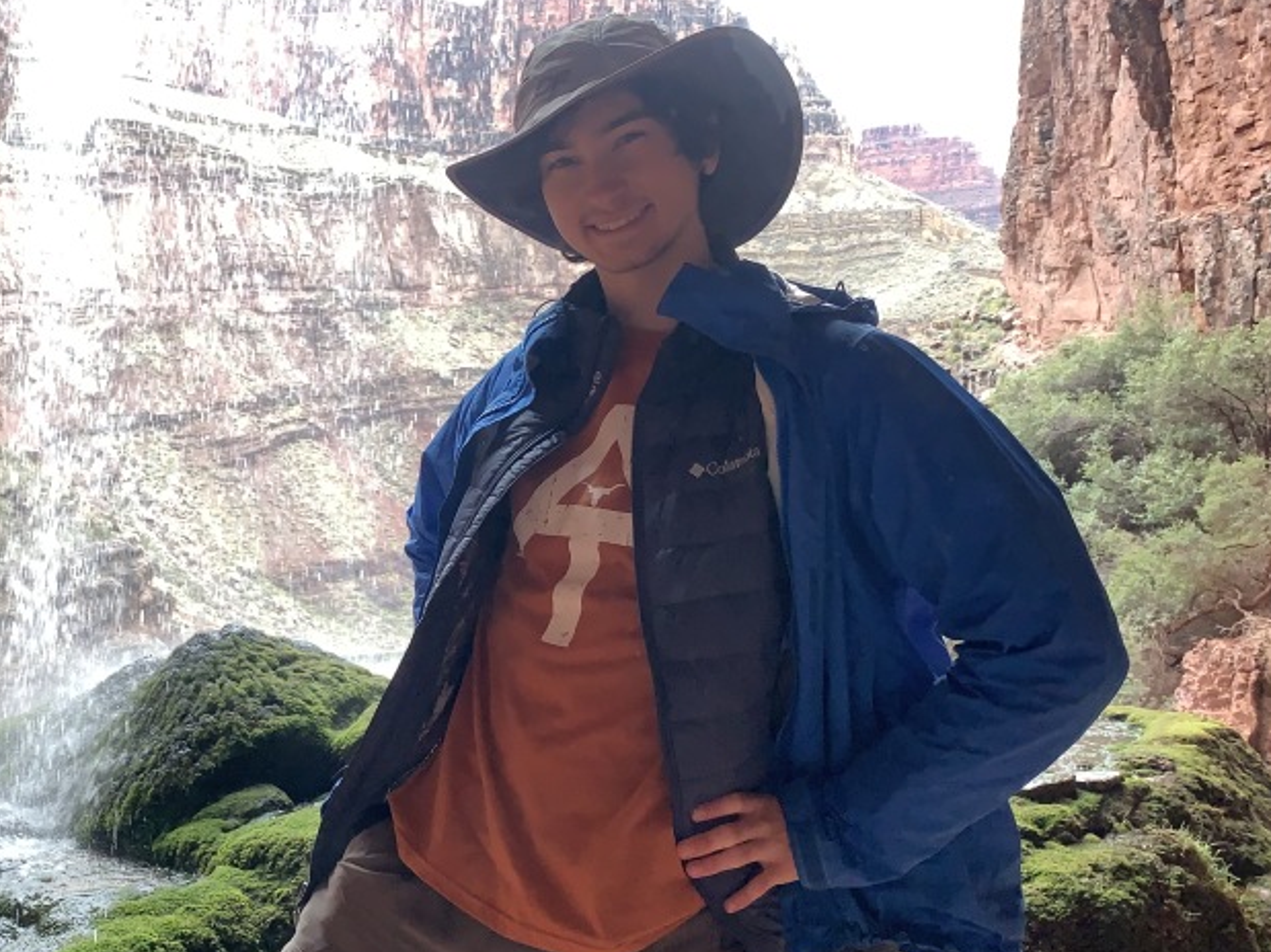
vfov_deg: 33.6
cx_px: 316
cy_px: 482
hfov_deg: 42.5
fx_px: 1579
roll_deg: -0.3
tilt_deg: +4.1
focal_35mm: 43
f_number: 1.8
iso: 100
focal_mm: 4.25
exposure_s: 1/270
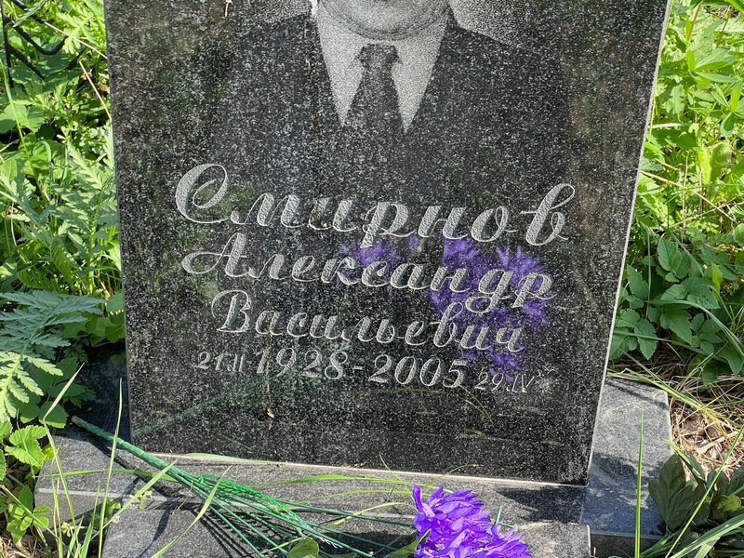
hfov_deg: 25.3
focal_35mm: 77
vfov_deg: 19.1
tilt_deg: -40.2
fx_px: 1655
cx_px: 372
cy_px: 279
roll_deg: +2.8
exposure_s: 1/104
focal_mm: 9
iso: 32
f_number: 2.8
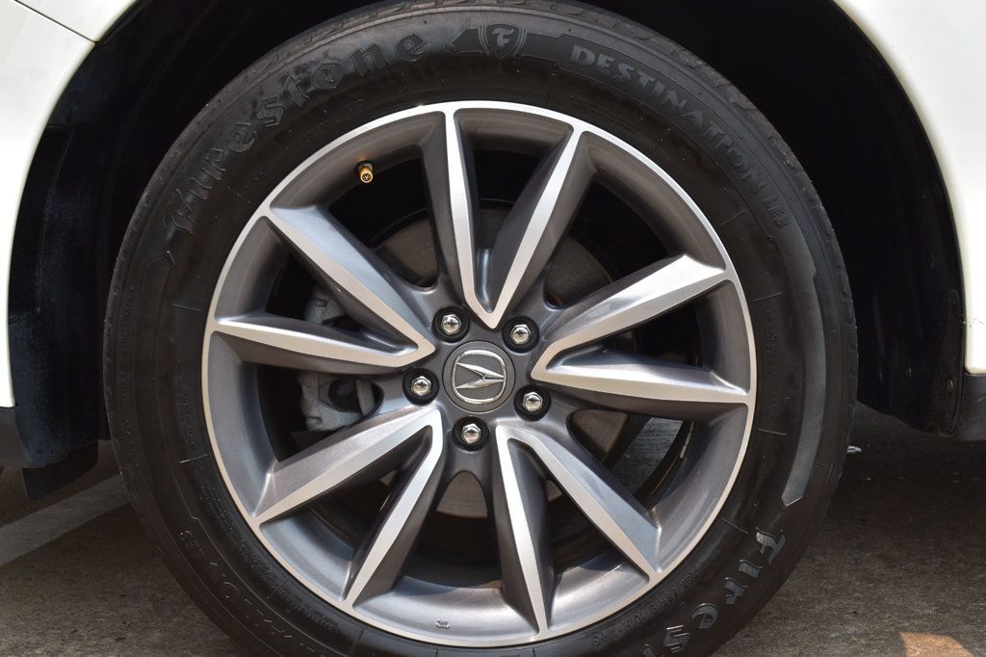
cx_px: 493
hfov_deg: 41.1
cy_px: 328
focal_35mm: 48
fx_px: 1314
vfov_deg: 28.1
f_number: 11
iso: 400
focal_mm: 32
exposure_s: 1/400
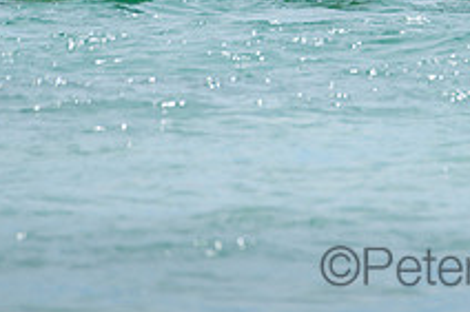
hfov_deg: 1.5
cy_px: -101
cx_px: 492
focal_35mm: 1370
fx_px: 17872
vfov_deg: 1.0
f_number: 5.6
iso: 160
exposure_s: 1/2000
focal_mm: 500
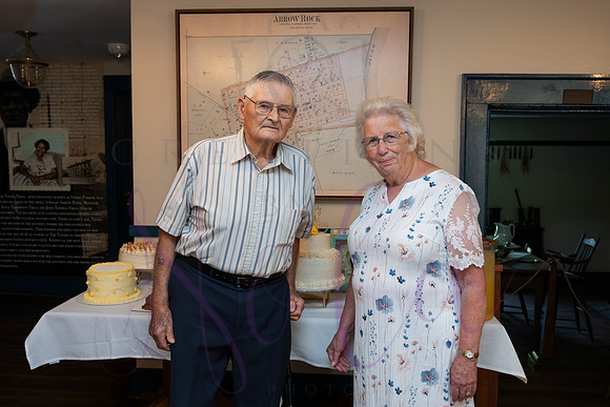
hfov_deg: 57.5
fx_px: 556
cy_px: 199
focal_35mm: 33
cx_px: 305
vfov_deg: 40.2
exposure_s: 1/60
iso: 800
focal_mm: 31.5
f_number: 6.3
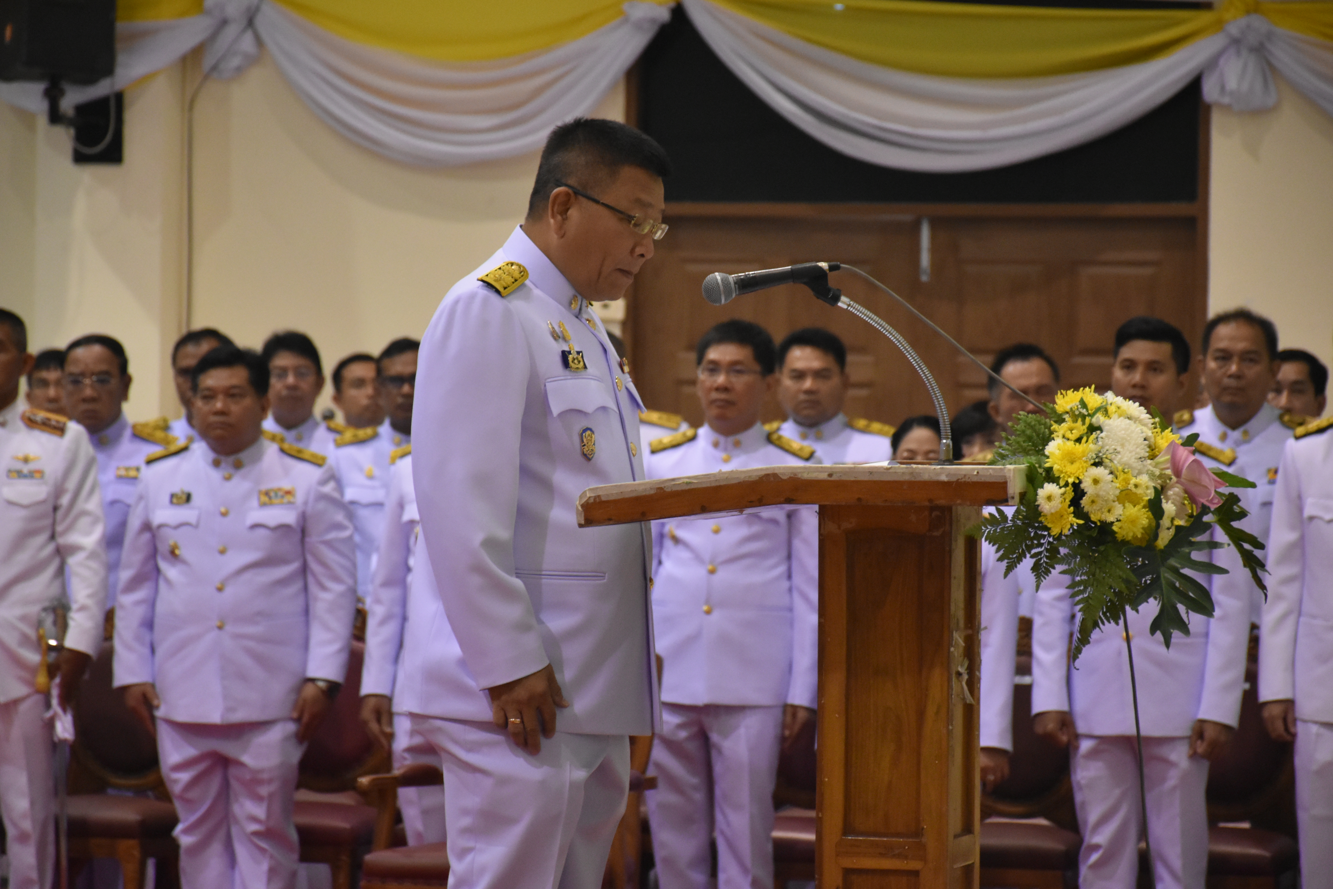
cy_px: 444
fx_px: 6442
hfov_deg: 11.8
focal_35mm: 174
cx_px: 666
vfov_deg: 7.9
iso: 2800
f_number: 5.6
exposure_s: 1/60
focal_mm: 116
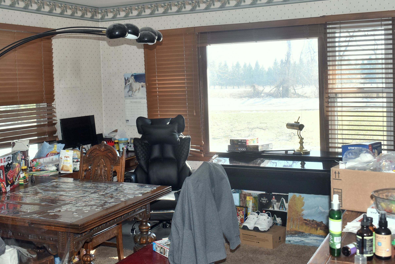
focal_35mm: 46
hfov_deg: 42.7
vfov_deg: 29.2
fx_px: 505
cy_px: 106
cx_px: 193
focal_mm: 24
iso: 200
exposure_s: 1/125
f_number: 5.6
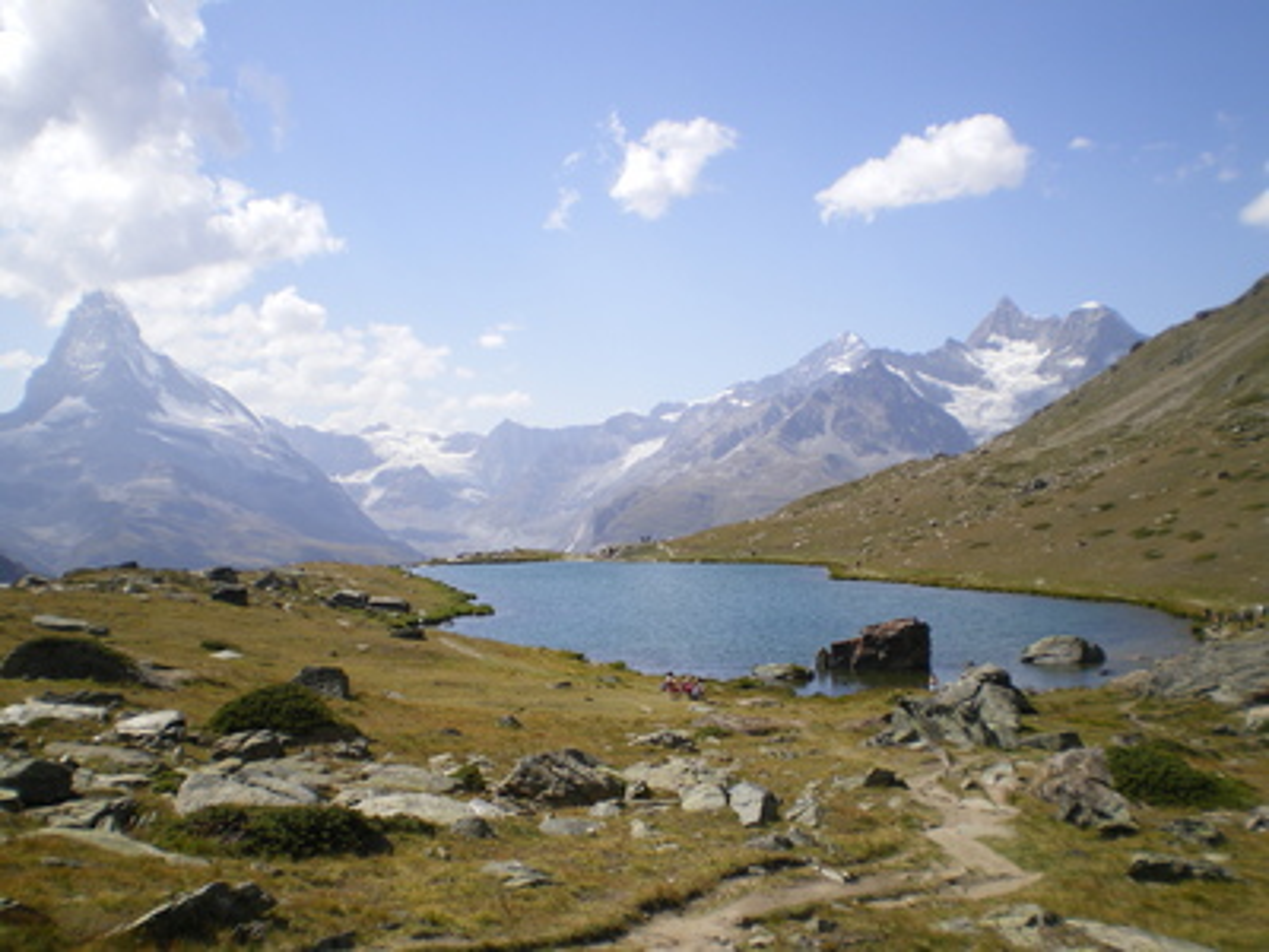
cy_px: 476
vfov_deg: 37.7
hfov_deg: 49.0
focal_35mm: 38
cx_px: 634
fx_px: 1393
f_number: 4.6
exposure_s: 1/400
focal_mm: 6.3
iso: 64
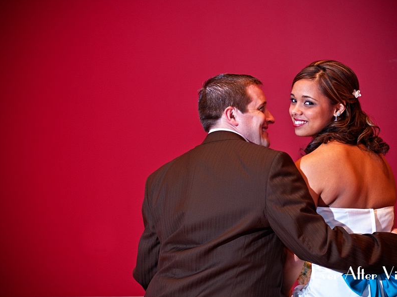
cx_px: 209
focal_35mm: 91
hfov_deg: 21.6
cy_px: 148
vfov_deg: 16.3
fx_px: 1038
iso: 640
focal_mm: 55
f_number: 3.2
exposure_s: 1/125
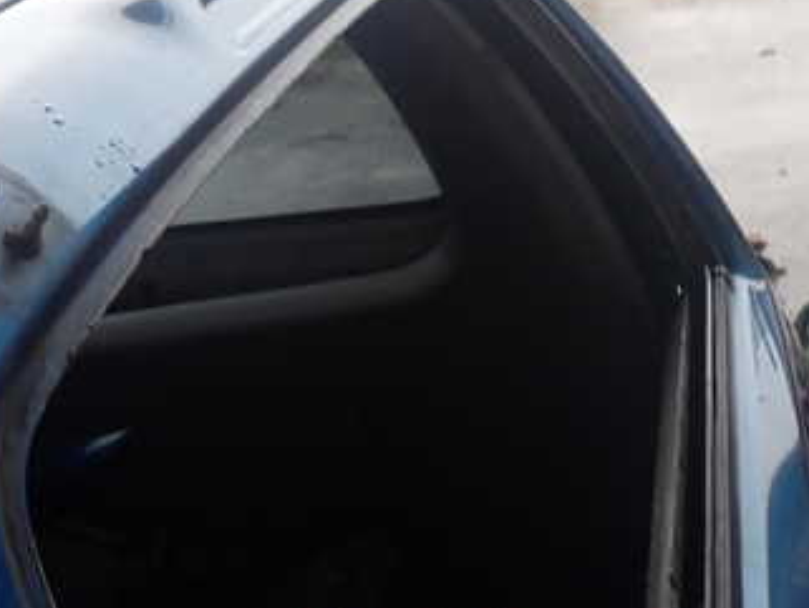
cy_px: 106
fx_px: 1309
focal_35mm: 56
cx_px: 116
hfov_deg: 33.0
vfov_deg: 25.6
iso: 200
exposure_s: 1/125
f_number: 2.3
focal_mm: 5.4
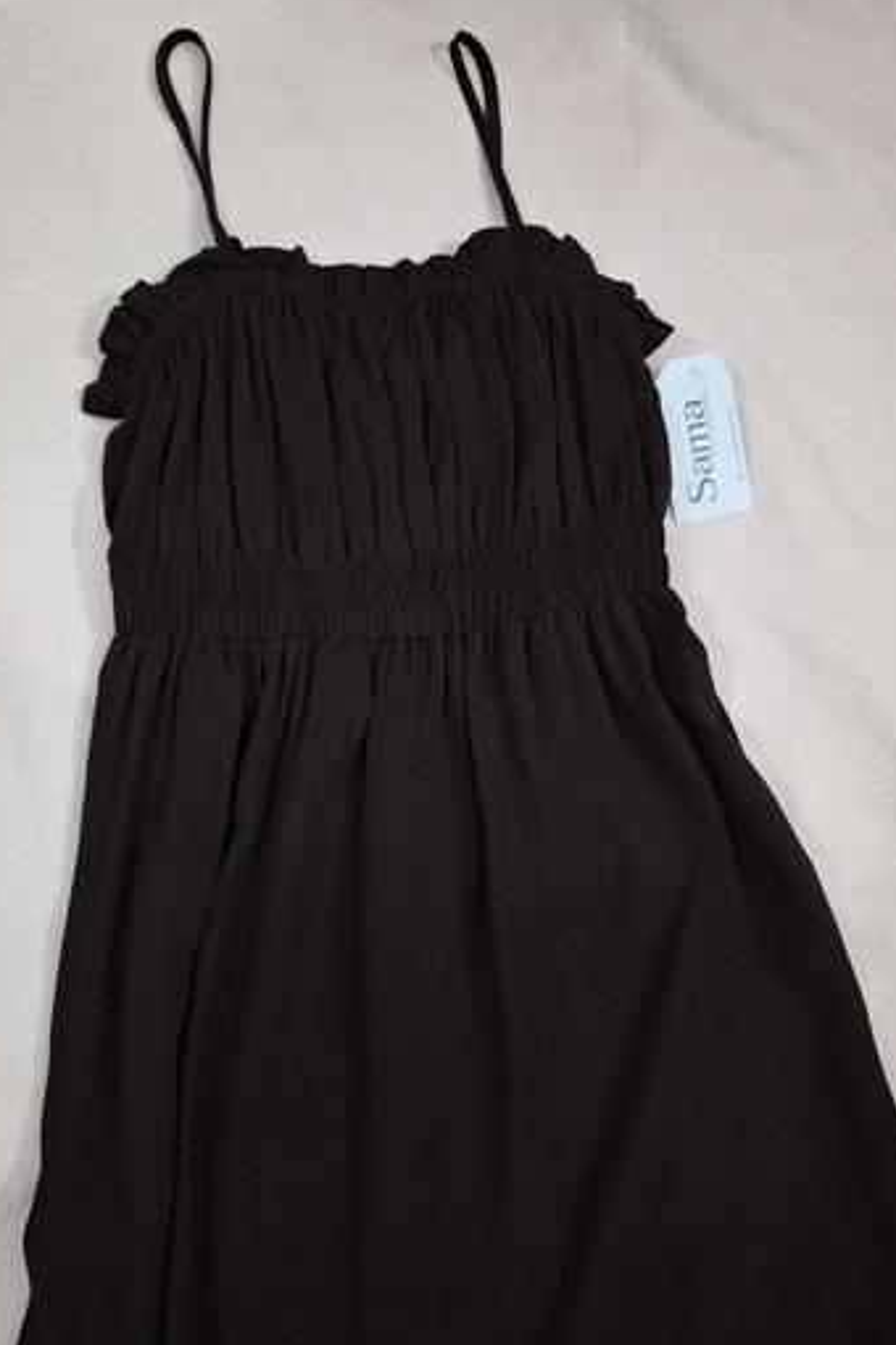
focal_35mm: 25
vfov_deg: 71.5
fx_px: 933
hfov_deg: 51.2
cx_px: 408
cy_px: 682
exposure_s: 1/20
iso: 500
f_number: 1.8
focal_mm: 5.54
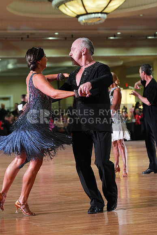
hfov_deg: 10.7
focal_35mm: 128
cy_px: 118
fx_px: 837
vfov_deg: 16.0
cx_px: 78
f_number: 5
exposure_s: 1/400
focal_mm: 128
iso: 8000
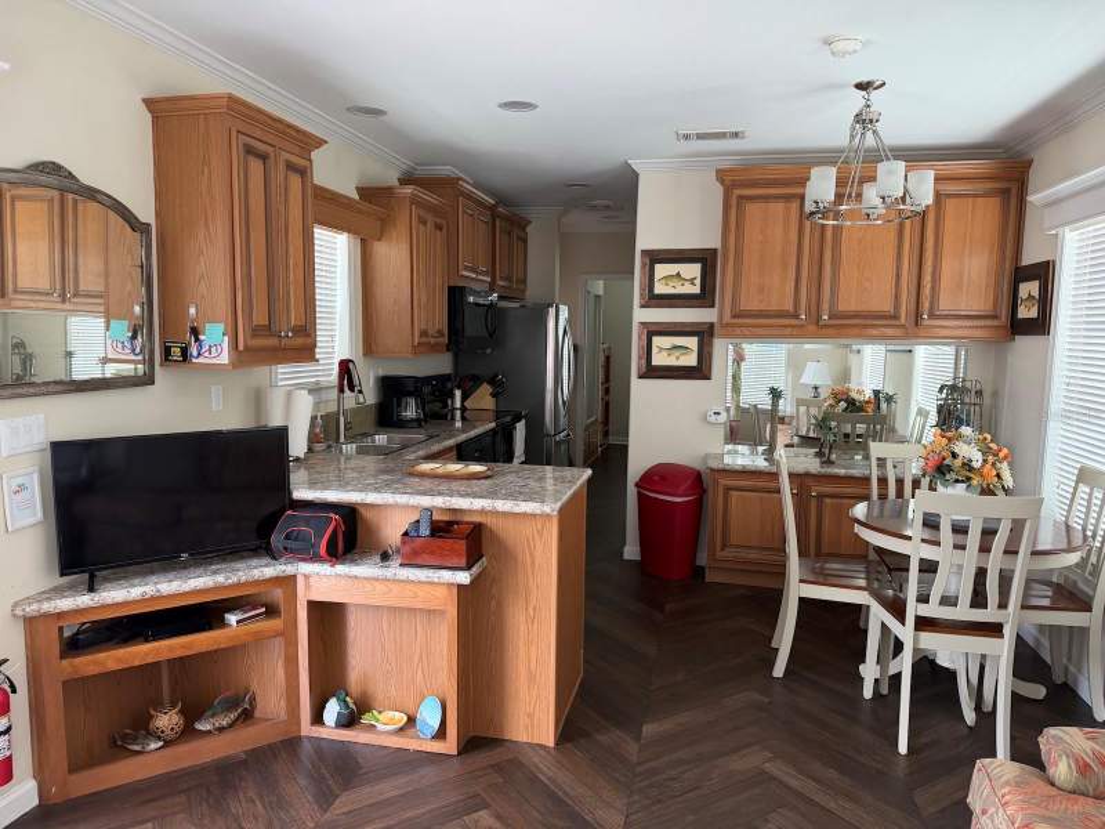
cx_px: 552
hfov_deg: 71.6
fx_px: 766
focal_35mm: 24
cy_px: 414
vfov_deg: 56.8
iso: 200
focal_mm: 6.76
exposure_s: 1/95
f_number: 1.78
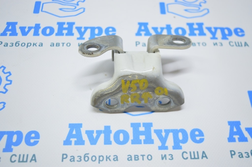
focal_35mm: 40
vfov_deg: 33.0
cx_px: 126
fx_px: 283
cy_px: 84
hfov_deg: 48.0
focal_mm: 27
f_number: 4
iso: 400
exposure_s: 1/50
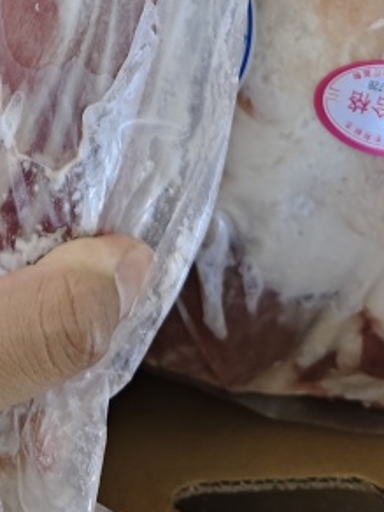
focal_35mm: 84
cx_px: 25
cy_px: -338
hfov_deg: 17.3
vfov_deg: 19.2
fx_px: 1242
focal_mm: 5.56
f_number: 1.88
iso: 257
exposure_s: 1/100
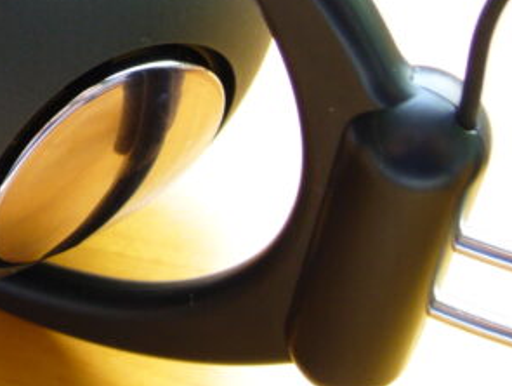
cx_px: -120
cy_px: -54
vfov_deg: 11.2
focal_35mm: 130
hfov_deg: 14.6
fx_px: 1925
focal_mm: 8.3
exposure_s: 1/15
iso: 125
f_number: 3.3
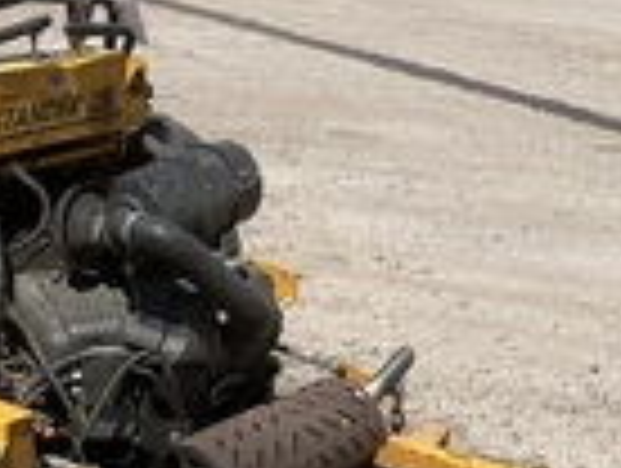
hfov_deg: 23.0
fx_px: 1510
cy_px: 540
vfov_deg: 17.0
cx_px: 158
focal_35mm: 84
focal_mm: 3
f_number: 1.8
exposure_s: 1/1984
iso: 25
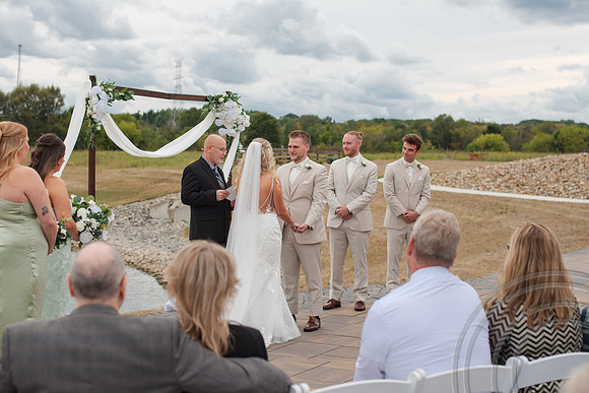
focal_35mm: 57
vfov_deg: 23.8
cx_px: 295
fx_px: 933
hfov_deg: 35.0
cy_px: 174
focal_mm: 50
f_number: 3.2
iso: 100
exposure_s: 1/800
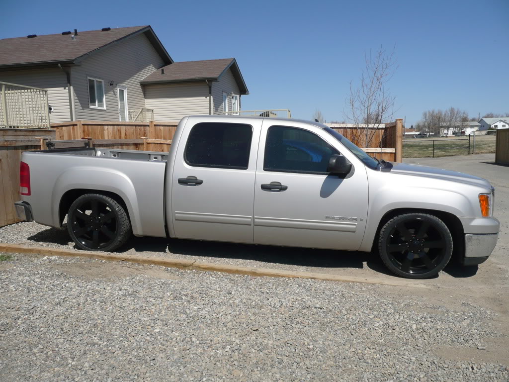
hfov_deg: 63.4
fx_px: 412
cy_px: 191
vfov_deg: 49.7
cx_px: 254
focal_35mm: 28
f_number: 8
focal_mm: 4.6
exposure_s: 1/320
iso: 100
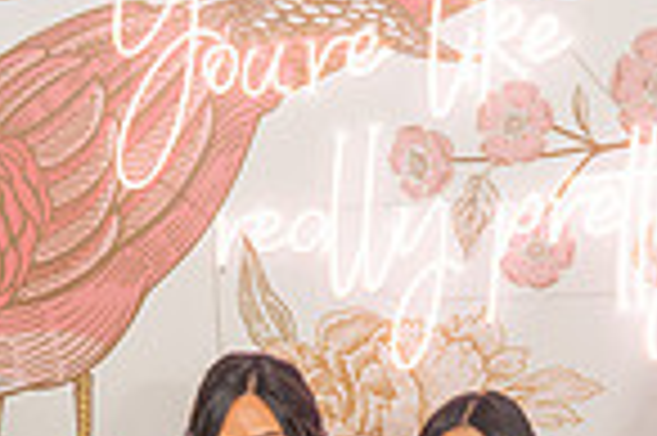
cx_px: 274
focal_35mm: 98
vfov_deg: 13.2
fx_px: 1786
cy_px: 634
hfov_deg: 20.8
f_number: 3.2
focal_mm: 24
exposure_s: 1/160
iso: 800
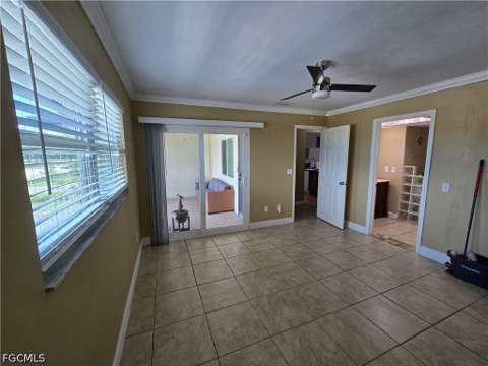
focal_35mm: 13
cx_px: 244
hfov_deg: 106.2
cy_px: 183
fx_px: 183
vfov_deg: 89.9
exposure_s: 1/60
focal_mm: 2.2
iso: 64
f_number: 2.2
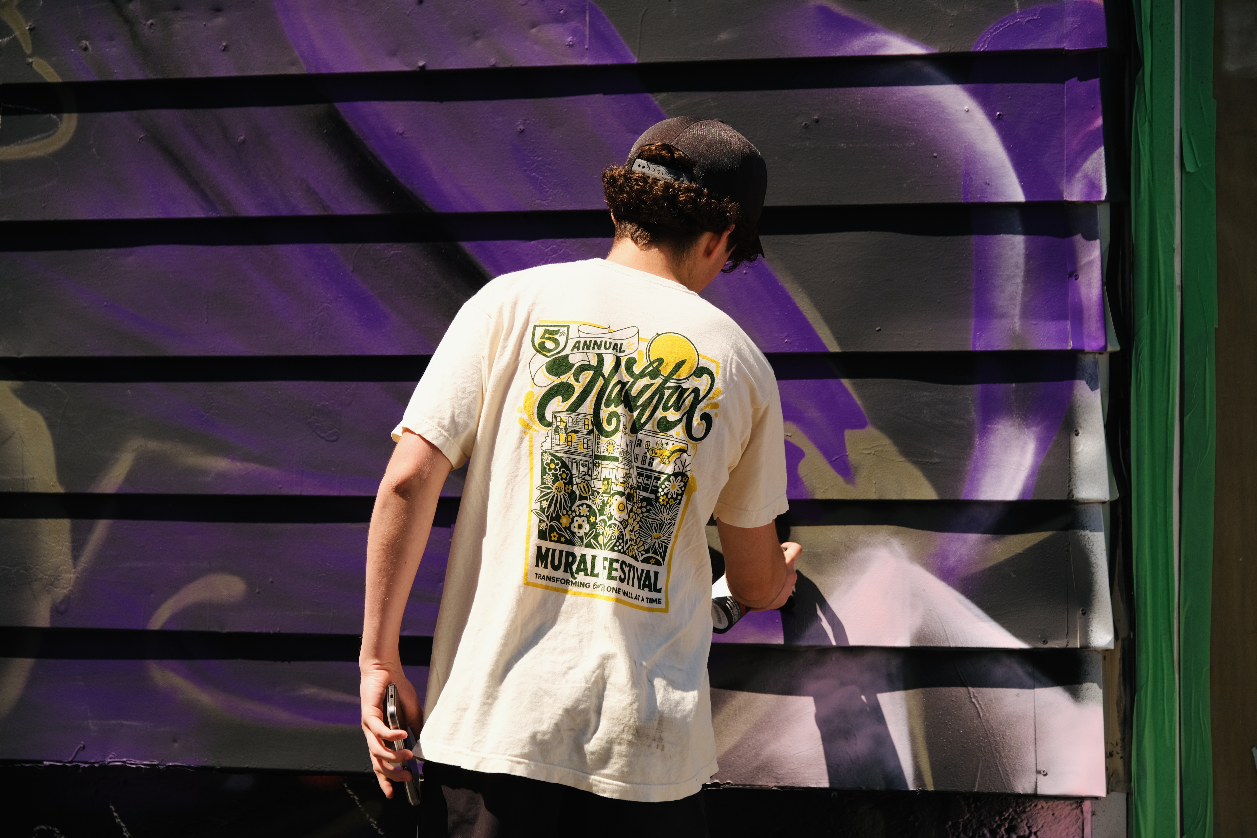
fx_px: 2234
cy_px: 419
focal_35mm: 64
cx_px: 628
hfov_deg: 31.4
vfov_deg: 21.2
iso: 160
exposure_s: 1/2500
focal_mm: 42.4
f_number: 2.8
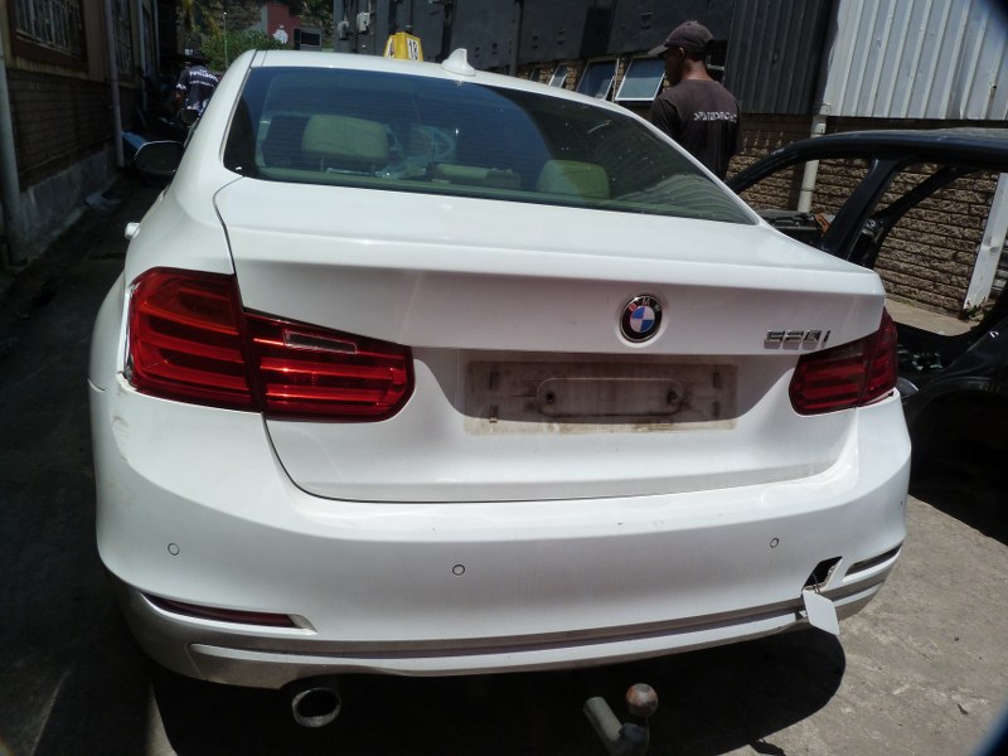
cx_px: 504
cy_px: 378
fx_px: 728
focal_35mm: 25
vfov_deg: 54.9
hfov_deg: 69.4
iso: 125
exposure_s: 1/640
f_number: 5.6
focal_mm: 4.5
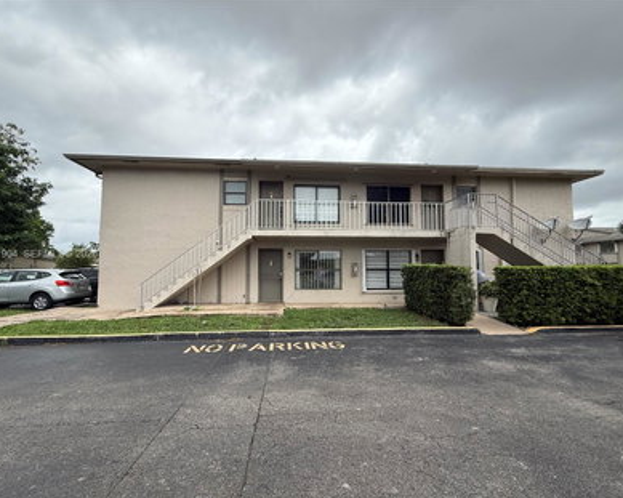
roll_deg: -0.4
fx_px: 277
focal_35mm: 15
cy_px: 255
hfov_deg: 96.8
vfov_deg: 84.0
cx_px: 307
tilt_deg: +4.5
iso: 64
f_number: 2.2
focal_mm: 2.22
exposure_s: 1/1339
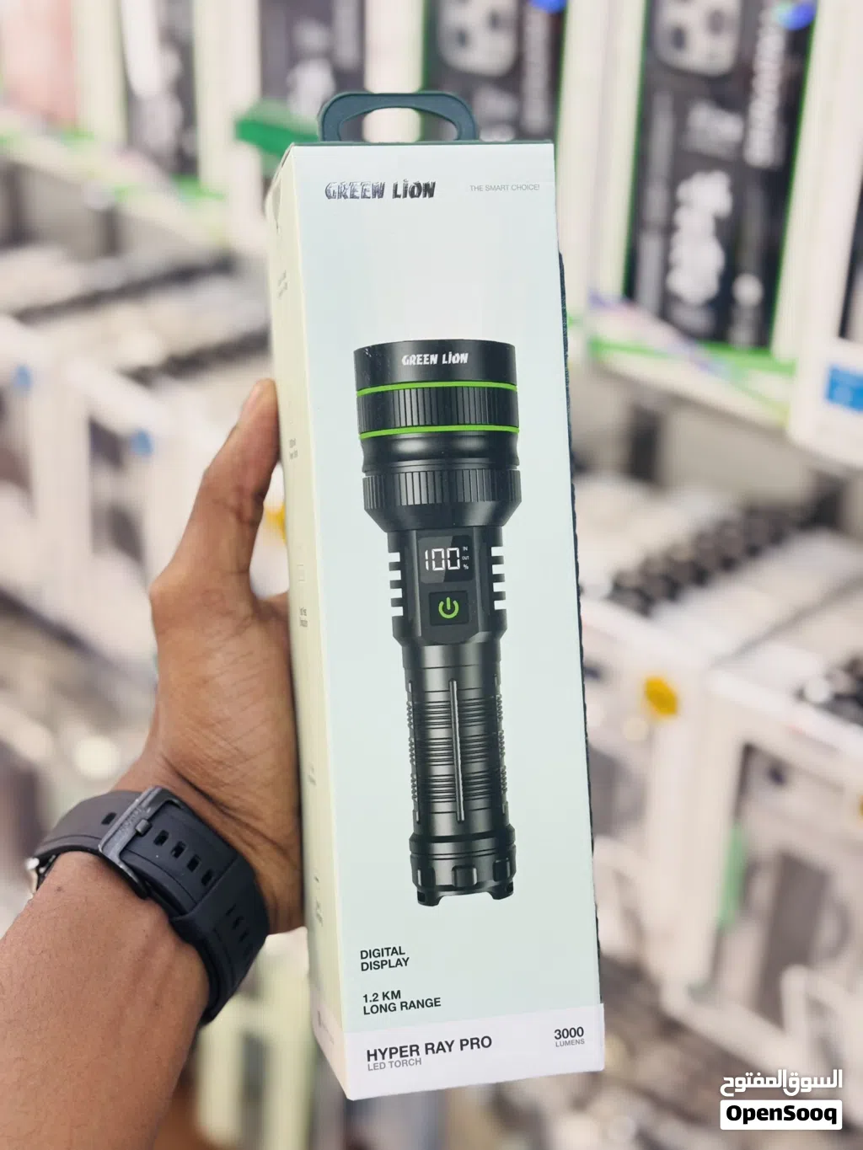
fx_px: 1728
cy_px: 575
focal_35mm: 52
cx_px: 432
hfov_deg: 28.0
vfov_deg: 36.8
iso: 32
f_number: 1.6
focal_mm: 5.96
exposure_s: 1/50
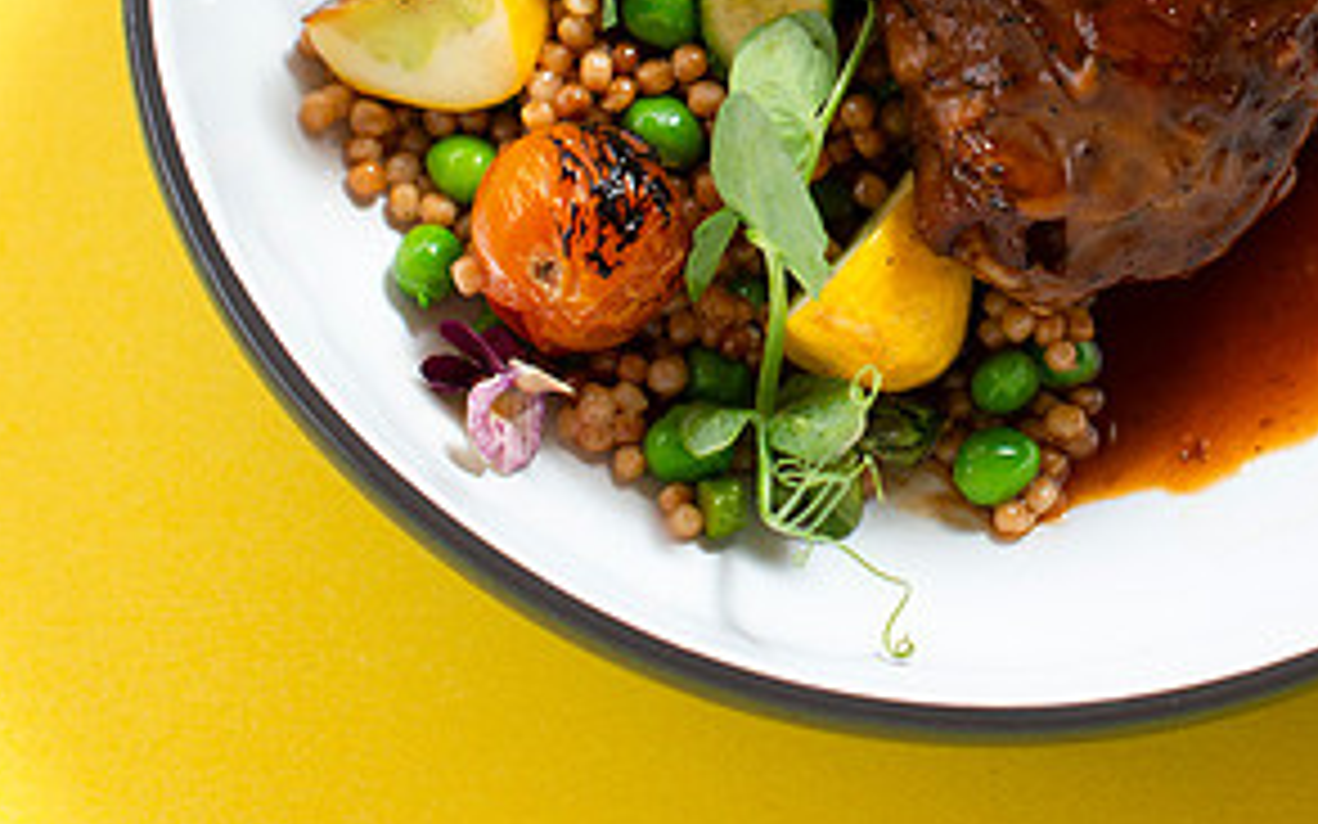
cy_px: -85
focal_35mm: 132
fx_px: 4741
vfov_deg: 9.8
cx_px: 1039
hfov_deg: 15.7
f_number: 3.5
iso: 200
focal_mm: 50
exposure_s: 1/250
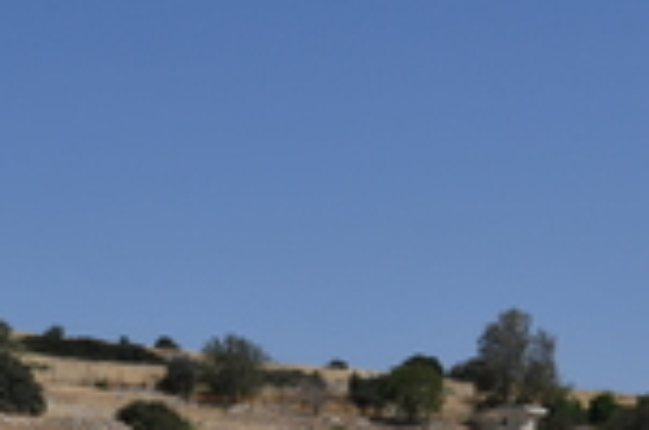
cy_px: 492
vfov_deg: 12.7
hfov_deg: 19.1
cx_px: 47
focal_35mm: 105
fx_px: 1889
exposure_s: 1/640
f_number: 13
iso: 200
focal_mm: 24
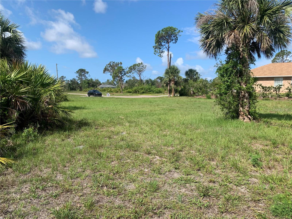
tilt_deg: -1.6
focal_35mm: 26
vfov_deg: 53.1
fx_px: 219
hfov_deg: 67.3
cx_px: 146
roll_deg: -0.9
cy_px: 110
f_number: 1.8
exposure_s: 1/1953
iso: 25
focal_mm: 4.25
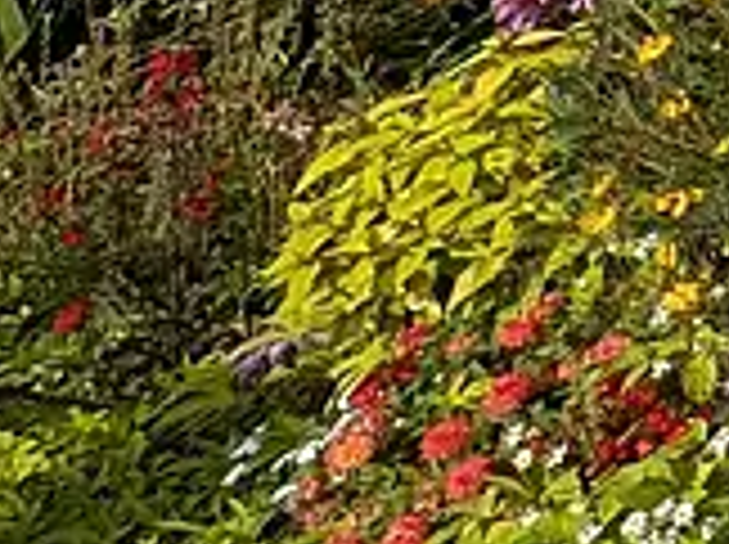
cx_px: 2331
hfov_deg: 10.7
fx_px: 1998
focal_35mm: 95
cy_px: -701
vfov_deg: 12.6
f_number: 1.95
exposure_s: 1/1292
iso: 40
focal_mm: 2.23
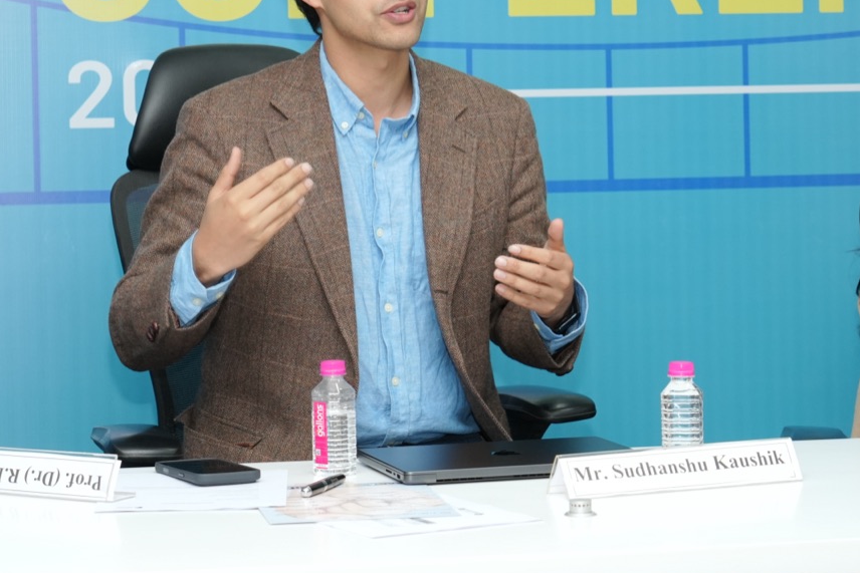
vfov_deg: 11.3
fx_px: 2891
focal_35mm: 121
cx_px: 406
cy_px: 140
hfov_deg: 16.9
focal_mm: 74
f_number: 5.6
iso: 2000
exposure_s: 1/160
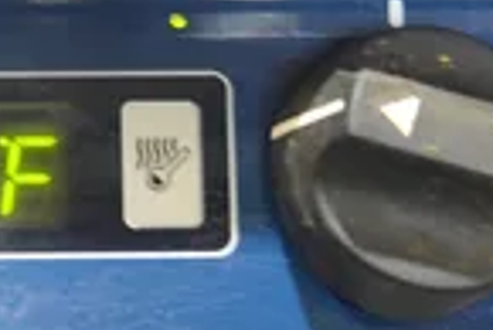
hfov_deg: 18.7
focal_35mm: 105
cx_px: -54
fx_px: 1439
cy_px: 209
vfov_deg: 13.1
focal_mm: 14.12
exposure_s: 1/8
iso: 400
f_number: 3.5
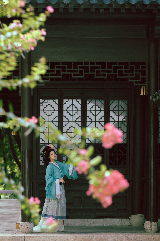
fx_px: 567
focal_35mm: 85
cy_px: 120
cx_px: 80
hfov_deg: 16.1
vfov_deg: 23.9
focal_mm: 85
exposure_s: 1/320
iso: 100
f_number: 2.8
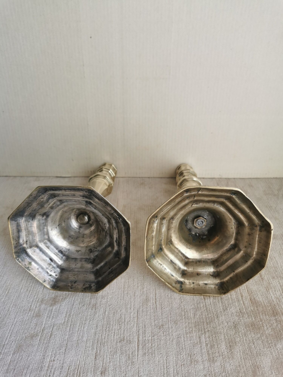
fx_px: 294
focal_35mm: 27
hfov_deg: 51.4
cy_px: 188
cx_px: 142
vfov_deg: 65.3
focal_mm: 5.58
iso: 64
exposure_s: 1/100
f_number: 1.8
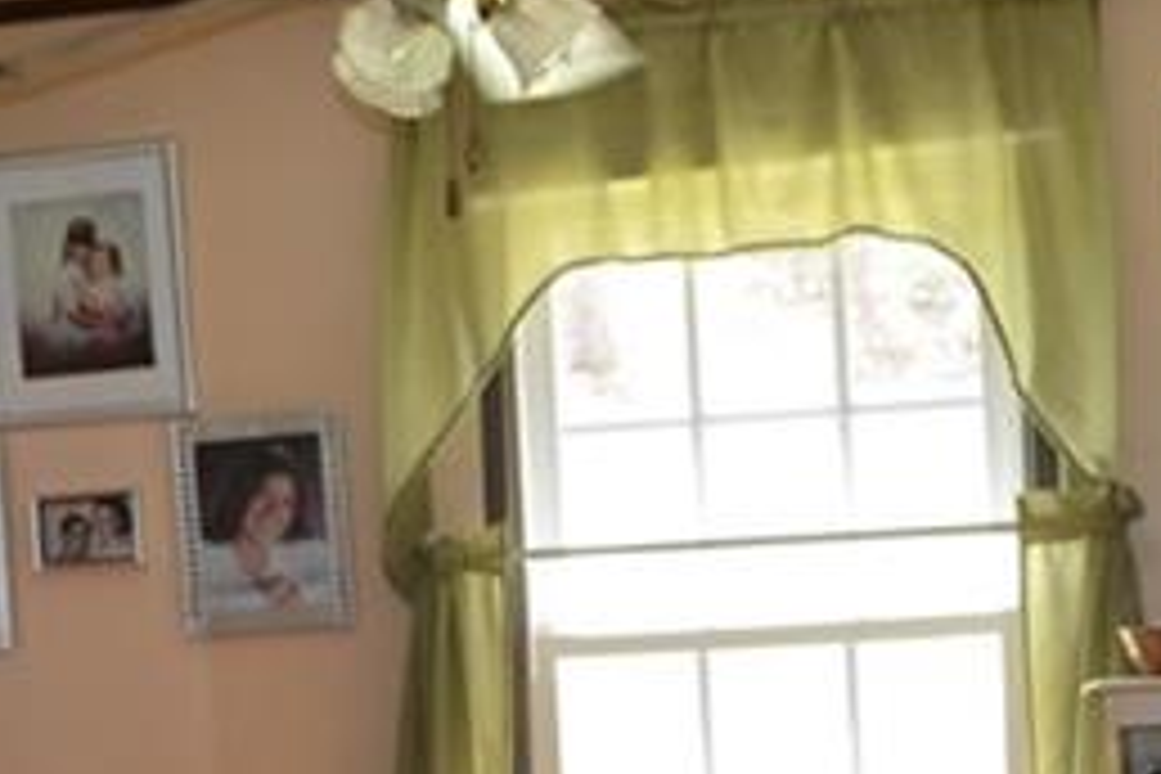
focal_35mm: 107
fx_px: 3450
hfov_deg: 19.0
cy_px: 994
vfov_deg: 12.4
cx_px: 356
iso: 560
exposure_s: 1/60
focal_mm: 18
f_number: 3.5
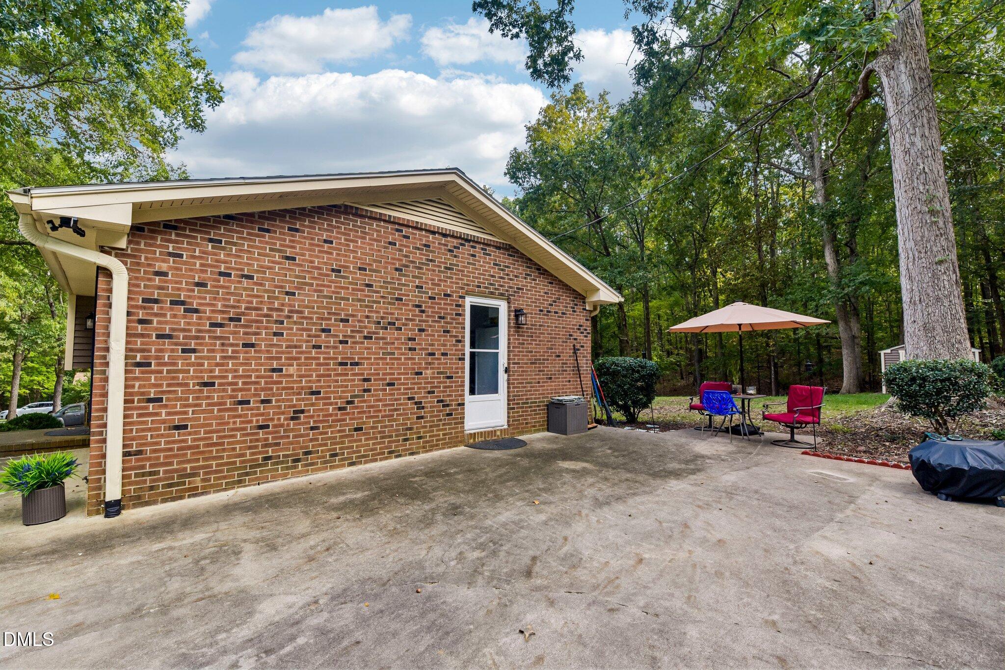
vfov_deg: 77.3
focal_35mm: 15
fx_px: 419
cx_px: 502
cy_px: 335
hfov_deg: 100.4
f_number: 8
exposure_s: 1/250
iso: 400
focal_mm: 15
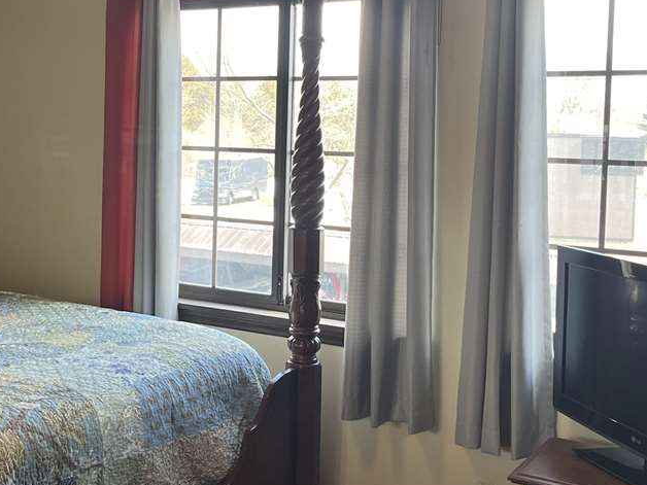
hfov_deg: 35.6
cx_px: 184
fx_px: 991
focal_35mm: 53
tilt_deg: -2.3
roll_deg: -0.5
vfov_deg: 27.4
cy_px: 187
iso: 80
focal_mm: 5.1
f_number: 1.6
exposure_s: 1/120
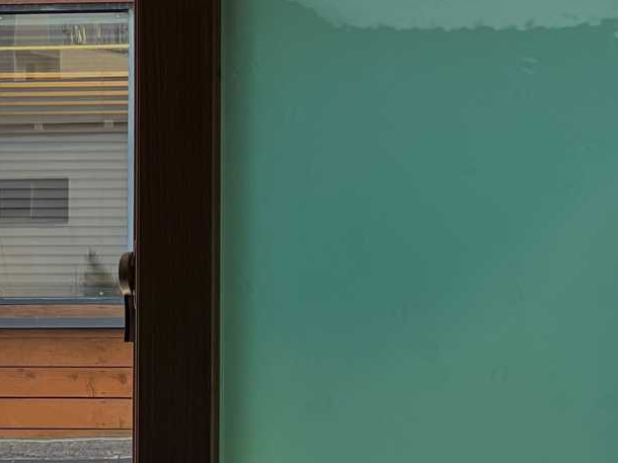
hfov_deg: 13.2
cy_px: 222
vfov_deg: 10.0
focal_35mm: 149
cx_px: 142
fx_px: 2659
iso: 25
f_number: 2.8
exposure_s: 1/120
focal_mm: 9
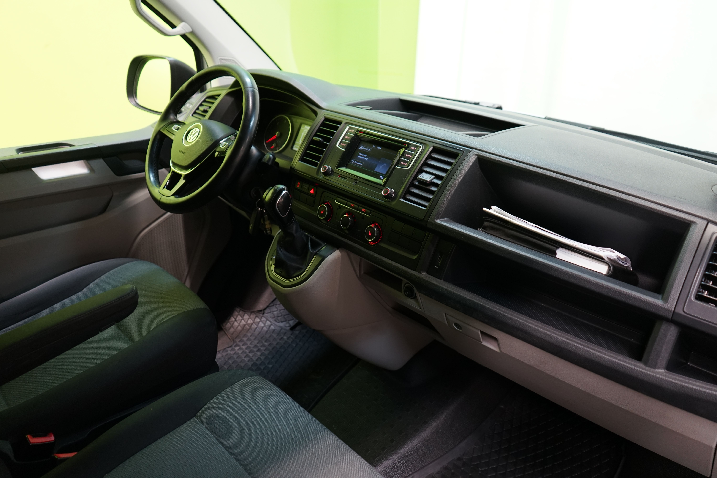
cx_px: 358
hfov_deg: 65.5
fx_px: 558
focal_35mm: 28
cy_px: 239
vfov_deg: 46.4
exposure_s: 1/30
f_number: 3.5
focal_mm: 28
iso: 800
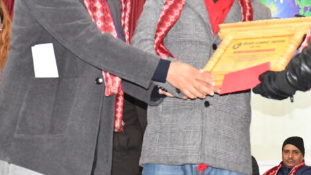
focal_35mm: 104
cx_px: 224
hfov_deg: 20.4
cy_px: 43
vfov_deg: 11.6
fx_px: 858
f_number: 4.5
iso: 5000
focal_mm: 40
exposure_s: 1/60
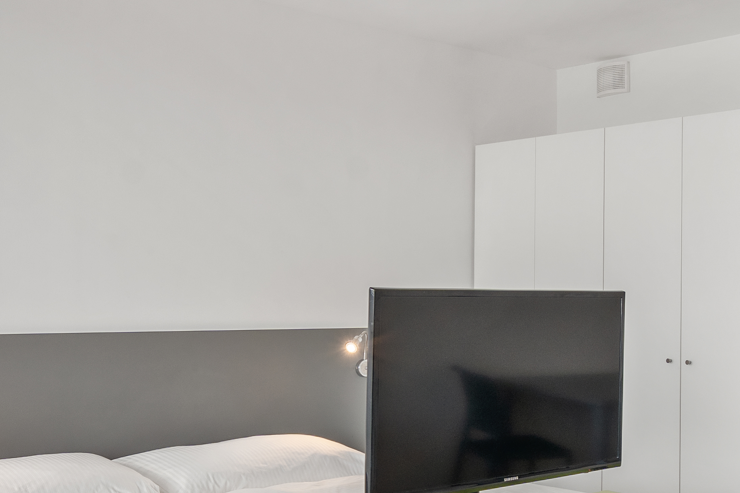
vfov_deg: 28.0
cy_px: 312
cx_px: 643
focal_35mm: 48
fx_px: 987
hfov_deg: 38.7
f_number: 8
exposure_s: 1/10
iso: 200
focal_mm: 15
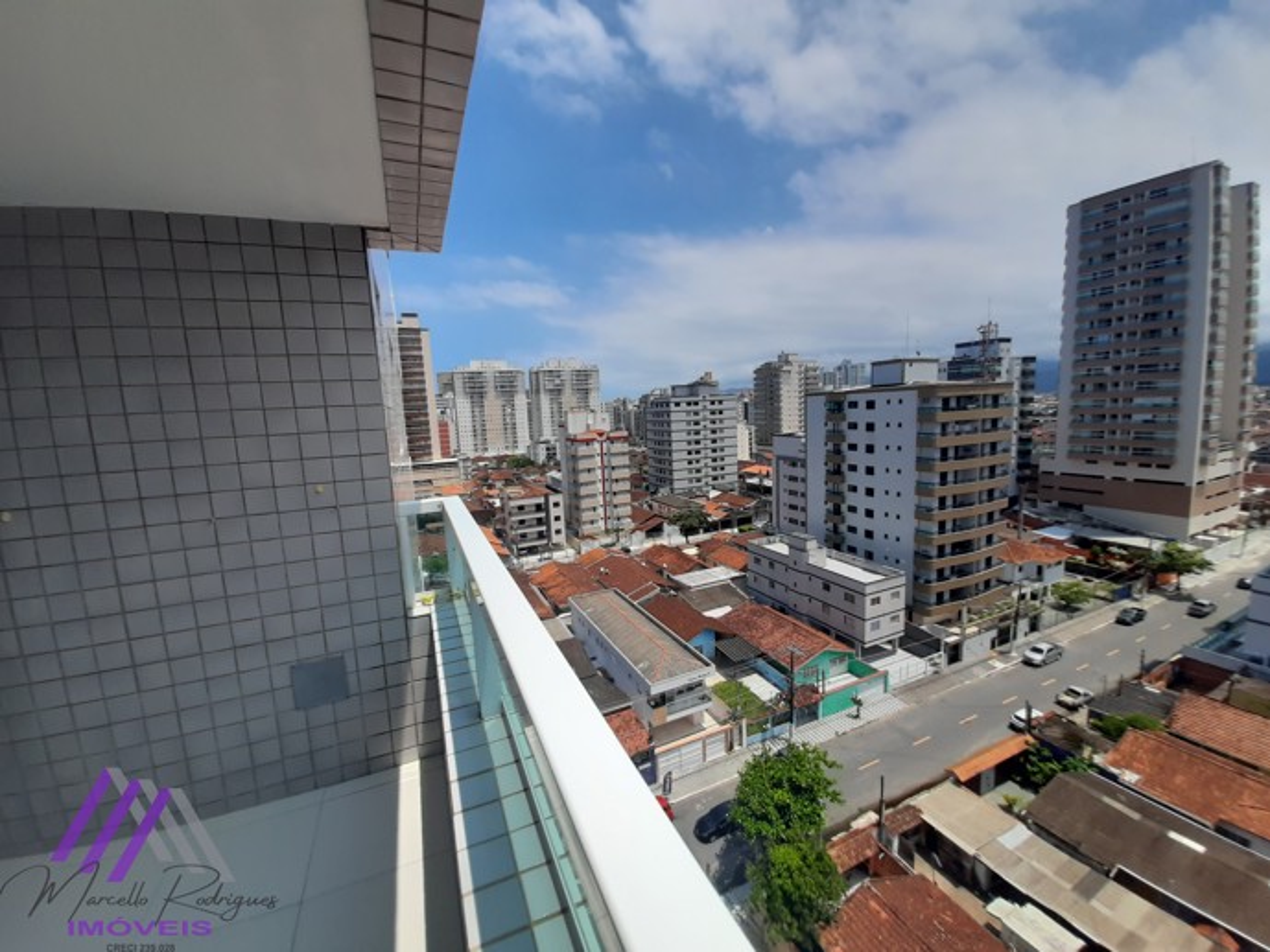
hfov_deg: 106.2
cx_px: 635
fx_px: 477
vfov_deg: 89.9
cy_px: 476
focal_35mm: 13
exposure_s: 1/2273
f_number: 2.2
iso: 40
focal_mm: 1.42
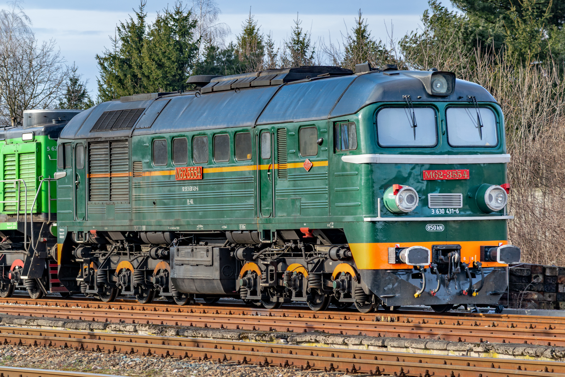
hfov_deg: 11.4
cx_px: 282
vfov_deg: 7.6
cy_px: 188
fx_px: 2825
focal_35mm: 180
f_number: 8
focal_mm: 120
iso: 100
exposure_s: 1/125
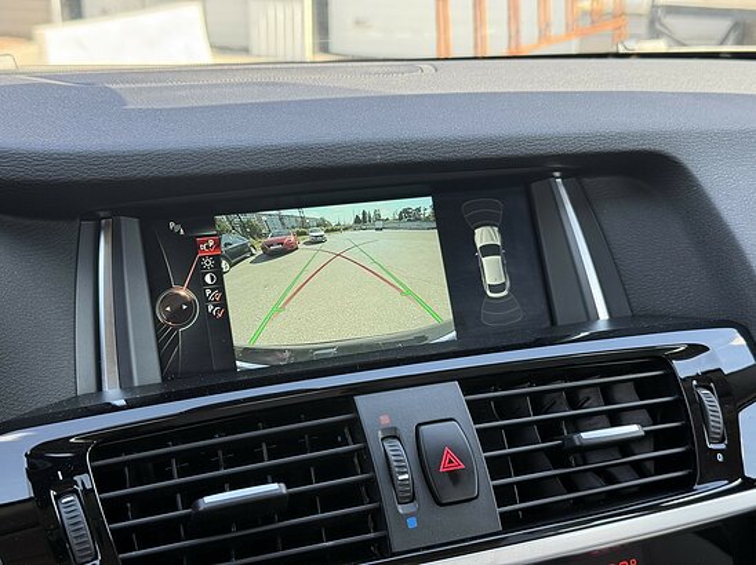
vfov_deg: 30.2
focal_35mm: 48
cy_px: 282
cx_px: 378
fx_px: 1047
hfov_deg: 39.7
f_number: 1.78
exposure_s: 1/173
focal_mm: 6.76
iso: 64
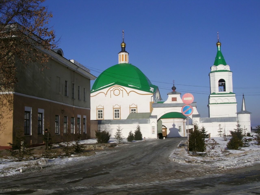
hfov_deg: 49.0
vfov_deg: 37.7
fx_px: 285
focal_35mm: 38
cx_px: 130
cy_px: 98
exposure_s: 1/580
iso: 100
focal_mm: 5.8
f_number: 5.6
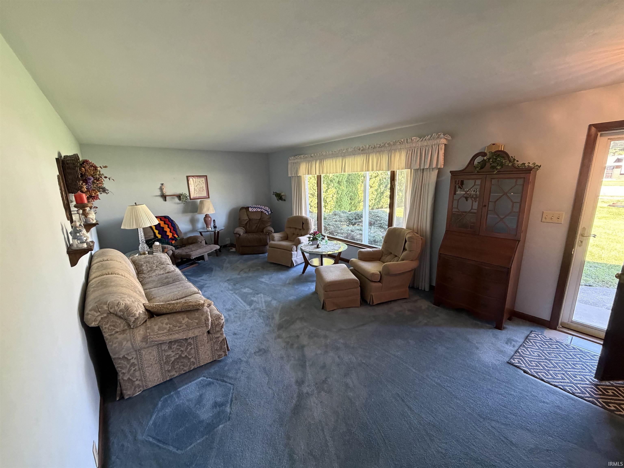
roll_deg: +1.8
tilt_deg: -12.1
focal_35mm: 14
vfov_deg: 85.7
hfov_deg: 102.1
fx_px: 252
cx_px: 312
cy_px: 234
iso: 320
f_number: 2.2
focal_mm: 2.22
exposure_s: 1/60
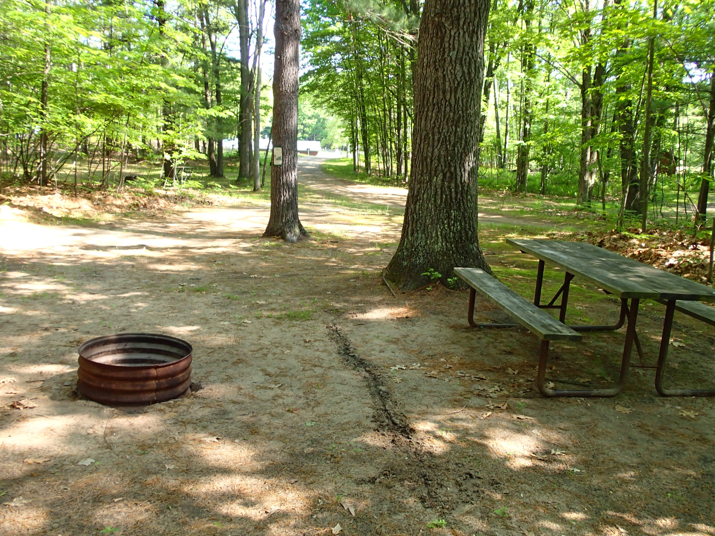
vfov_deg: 45.4
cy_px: 276
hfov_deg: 58.3
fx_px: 640
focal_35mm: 31
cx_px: 366
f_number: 3.2
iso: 100
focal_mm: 5.5
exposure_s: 1/80
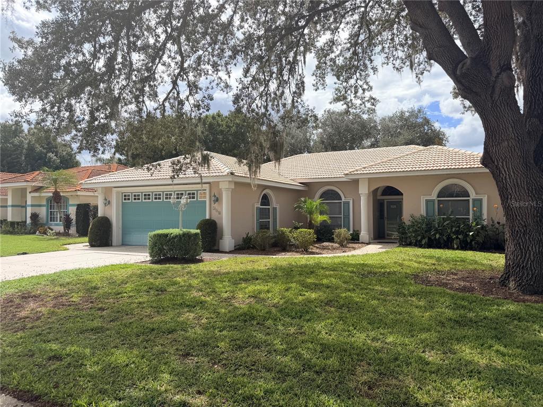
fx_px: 376
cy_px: 204
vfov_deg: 56.8
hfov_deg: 71.6
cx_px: 272
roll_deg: -0.3
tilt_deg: +2.6
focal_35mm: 24
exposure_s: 1/4975
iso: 80
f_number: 1.78
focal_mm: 6.76
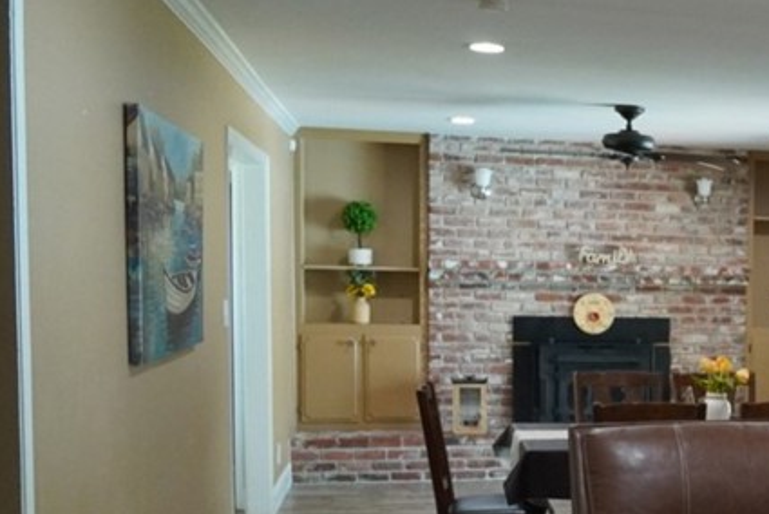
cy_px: 384
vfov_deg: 20.8
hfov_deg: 27.4
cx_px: 910
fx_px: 1389
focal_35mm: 65
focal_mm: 18
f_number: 3.5
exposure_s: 1/160
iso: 2500
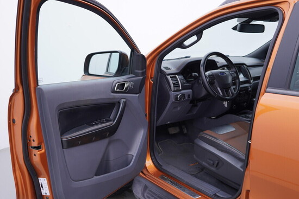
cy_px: 100
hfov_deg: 53.1
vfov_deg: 36.9
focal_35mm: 36
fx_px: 299
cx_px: 150
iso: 125
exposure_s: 1/50
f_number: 3.2
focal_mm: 24
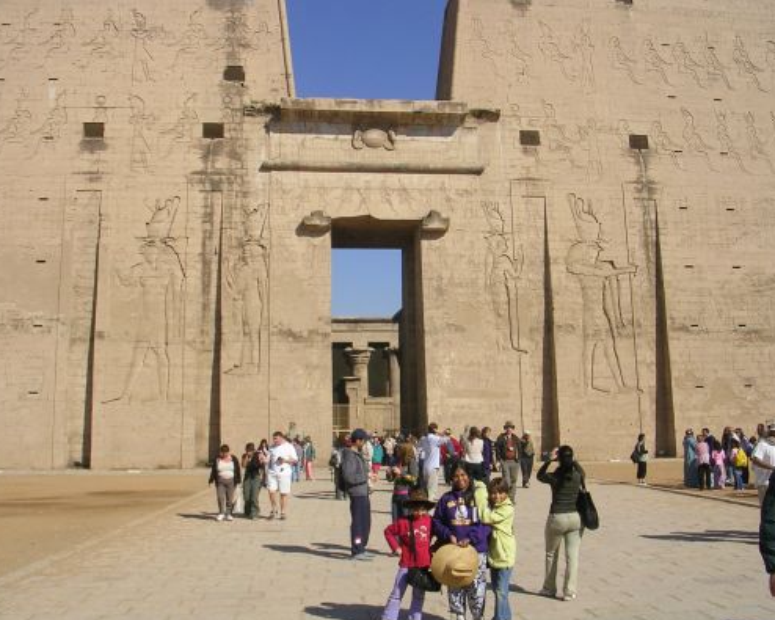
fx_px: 917
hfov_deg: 45.8
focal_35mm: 40
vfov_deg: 37.3
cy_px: 312
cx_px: 398
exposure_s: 1/494
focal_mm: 5.8
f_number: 5.6
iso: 50
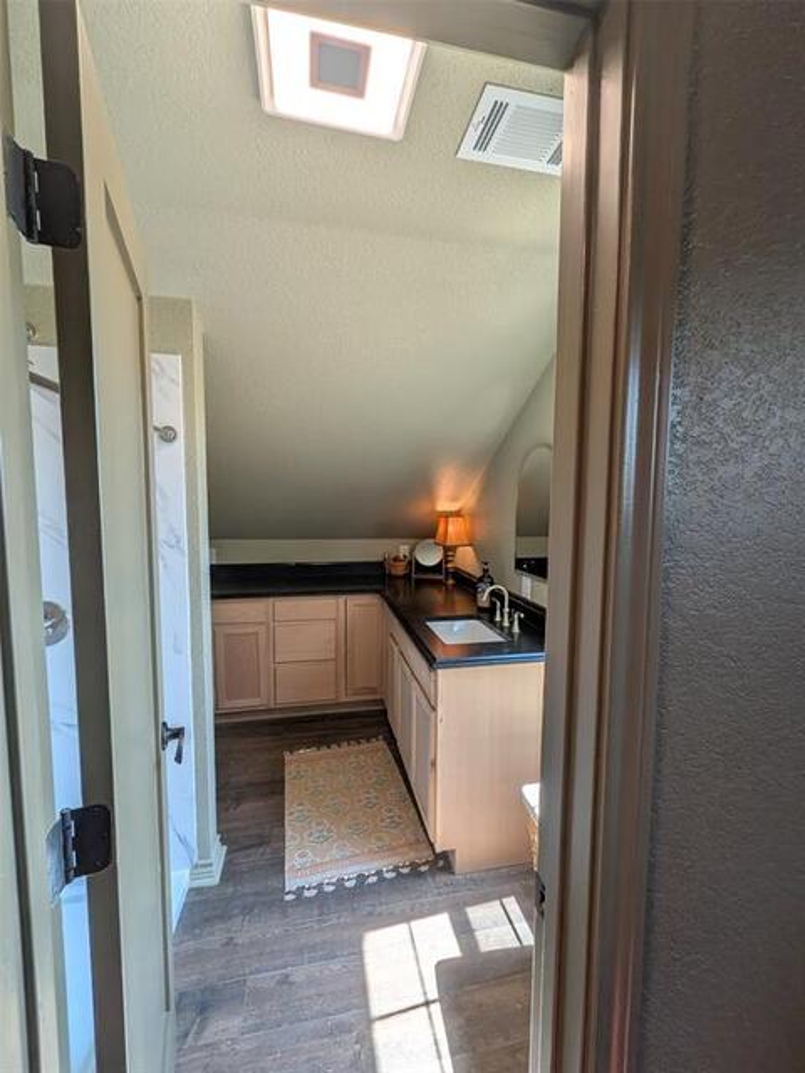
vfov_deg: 106.2
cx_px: 402
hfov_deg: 89.9
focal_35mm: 13
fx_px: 403
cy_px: 536
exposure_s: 1/88.7
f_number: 2.2
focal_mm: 1.54
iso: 47
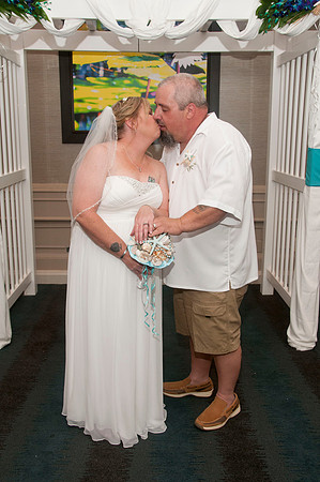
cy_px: 241
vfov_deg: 53.2
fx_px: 481
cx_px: 160
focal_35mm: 36
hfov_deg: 36.8
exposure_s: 1/60
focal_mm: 24
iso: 400
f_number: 5.6
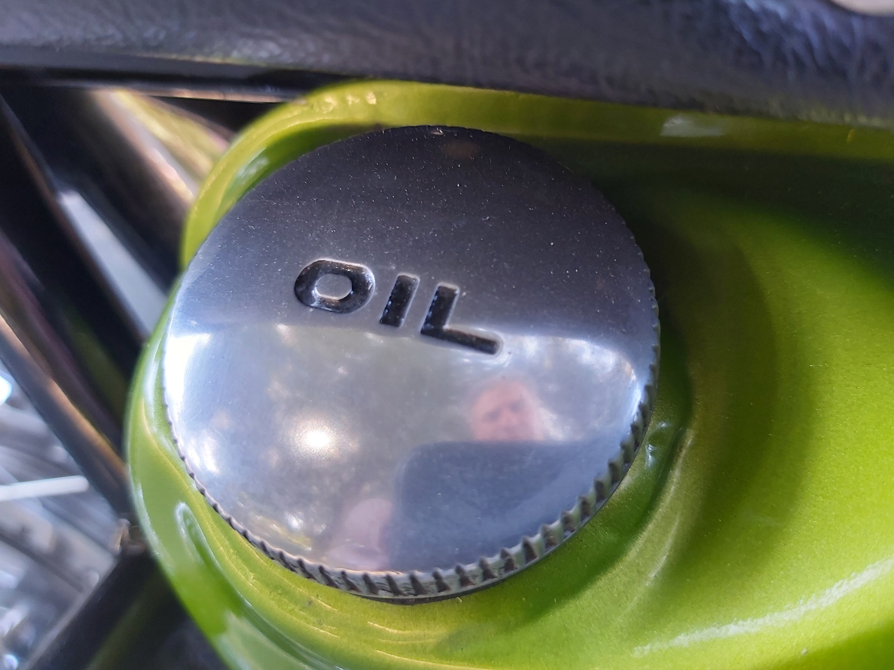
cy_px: 335
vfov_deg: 53.1
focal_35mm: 26
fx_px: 672
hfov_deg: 67.3
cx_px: 447
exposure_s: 1/50
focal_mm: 3.92
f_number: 1.7
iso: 160
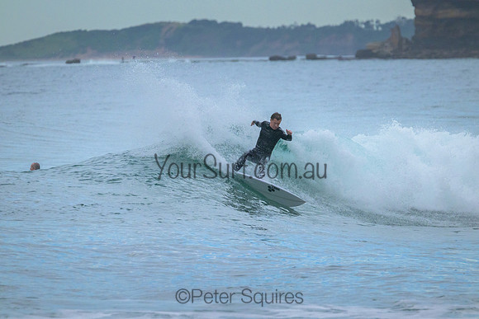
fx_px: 7319
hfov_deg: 3.7
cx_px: 240
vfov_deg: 2.5
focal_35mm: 550
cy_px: 160
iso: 4000
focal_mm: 550
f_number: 11
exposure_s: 1/1250
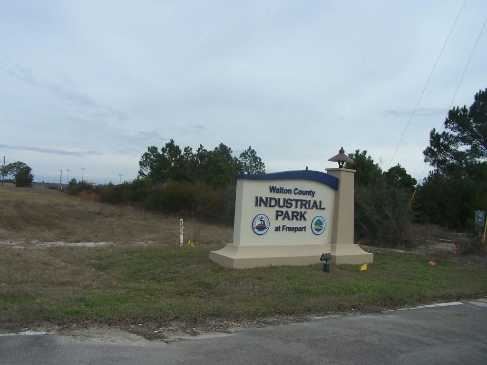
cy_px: 182
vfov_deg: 37.7
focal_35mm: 38
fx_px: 535
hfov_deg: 49.0
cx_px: 244
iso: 80
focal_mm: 6.3
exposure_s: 1/640
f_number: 4
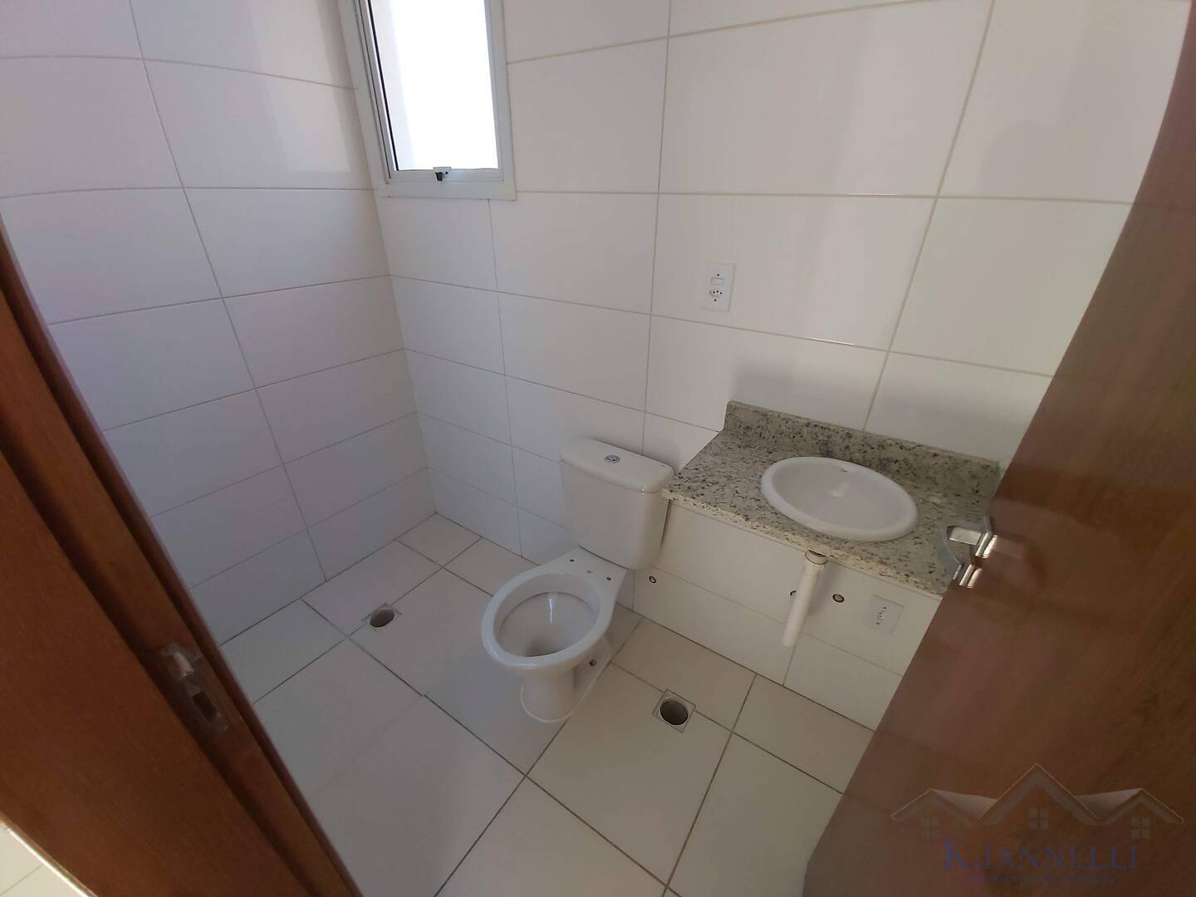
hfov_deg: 110.5
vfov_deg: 94.5
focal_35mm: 12
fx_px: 415
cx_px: 598
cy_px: 448
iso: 64
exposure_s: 1/120
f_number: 2.2
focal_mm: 1.42
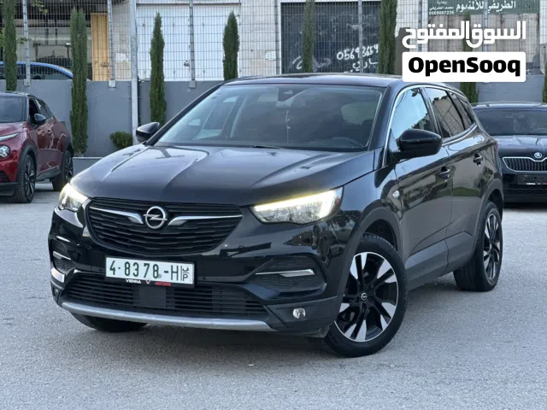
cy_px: 205
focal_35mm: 77
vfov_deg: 19.1
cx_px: 274
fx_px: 1217
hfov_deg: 25.3
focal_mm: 9
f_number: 2.8
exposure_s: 1/40
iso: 250
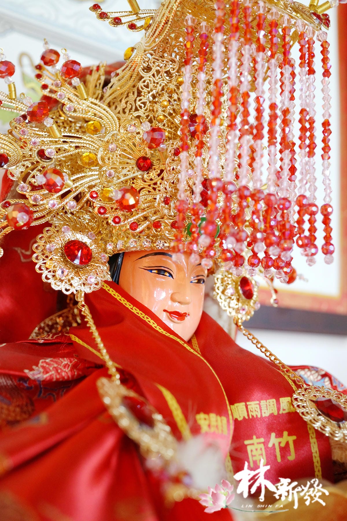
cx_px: 174
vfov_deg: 54.4
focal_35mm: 35
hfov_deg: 37.9
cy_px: 260
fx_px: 506
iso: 1000
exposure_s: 1/80
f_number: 5.6
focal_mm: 35
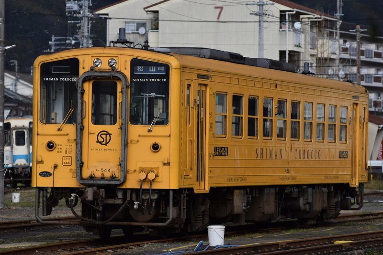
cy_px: 128
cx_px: 192
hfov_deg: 8.1
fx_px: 2714
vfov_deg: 5.4
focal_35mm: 255
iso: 100
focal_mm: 170
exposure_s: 1/500
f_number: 5
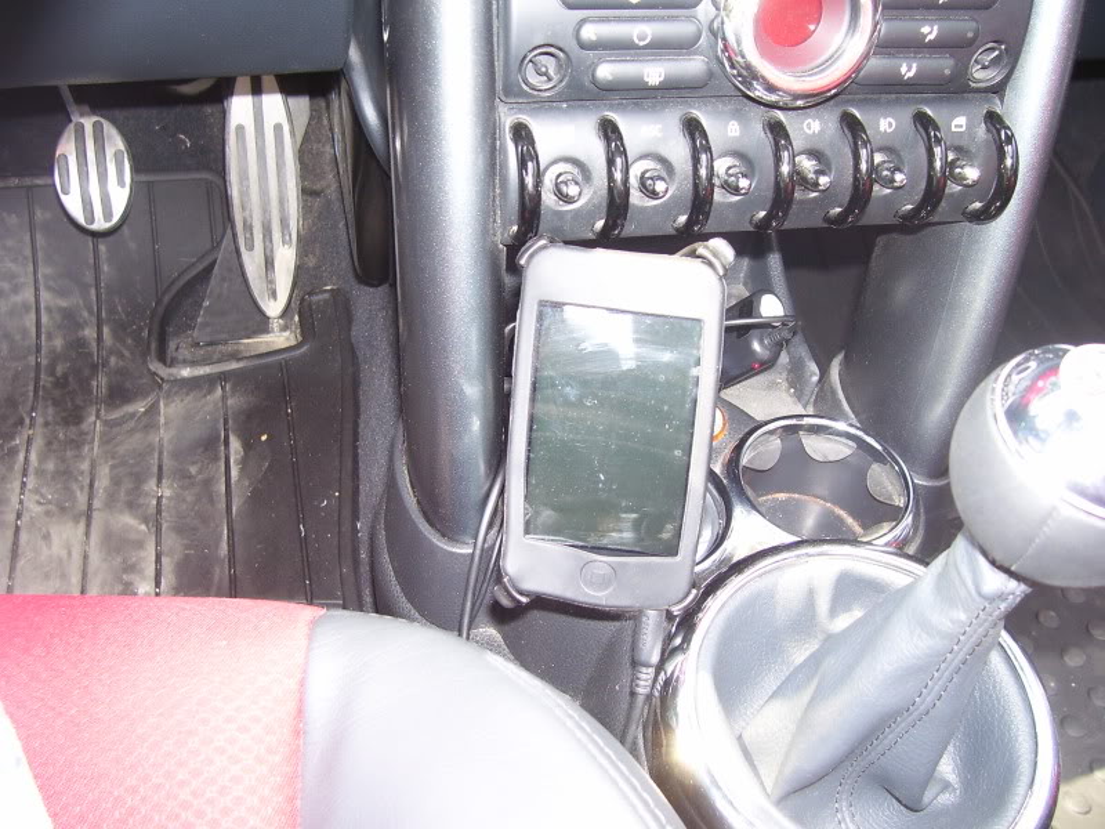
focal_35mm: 34
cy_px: 414
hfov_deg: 54.0
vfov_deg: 41.8
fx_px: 1085
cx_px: 552
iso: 80
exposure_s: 1/60
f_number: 2.7
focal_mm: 5.6
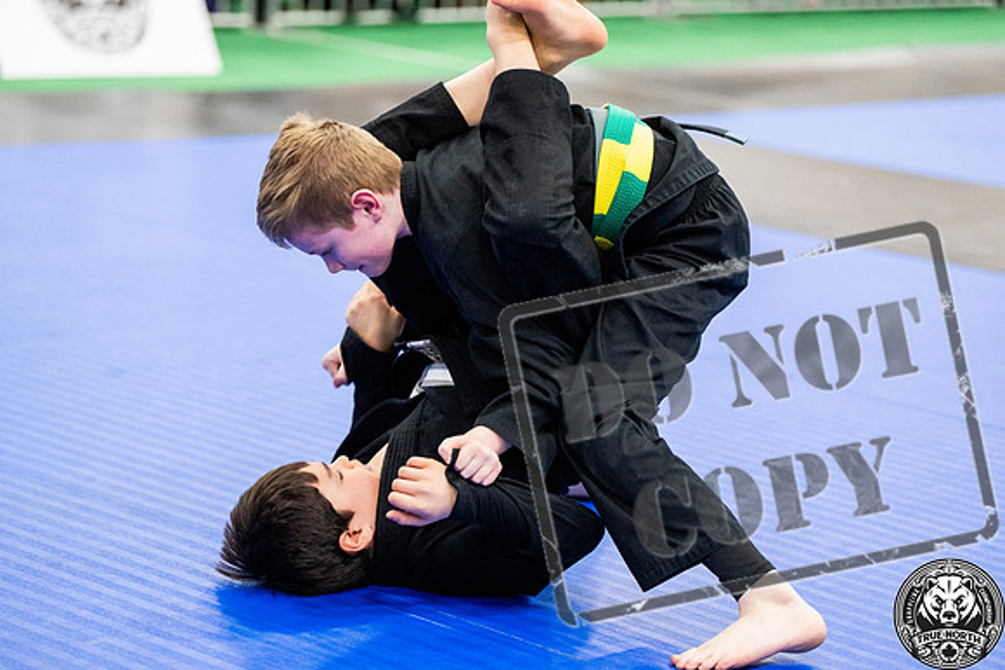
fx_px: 3351
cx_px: 502
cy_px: 335
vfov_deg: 11.4
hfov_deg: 17.1
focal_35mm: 120
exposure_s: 1/500
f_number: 2.8
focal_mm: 120
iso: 5000
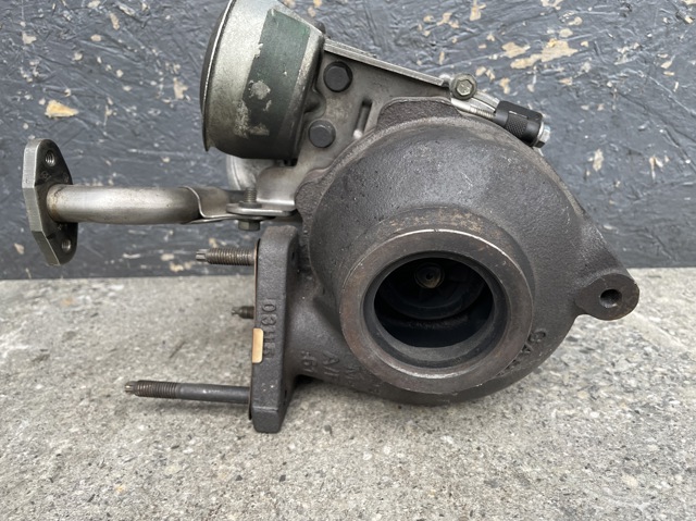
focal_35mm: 26
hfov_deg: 67.3
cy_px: 260
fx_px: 522
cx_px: 348
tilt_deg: -21.0
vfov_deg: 53.0
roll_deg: +3.7
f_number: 1.6
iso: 125
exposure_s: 1/107
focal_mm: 4.2
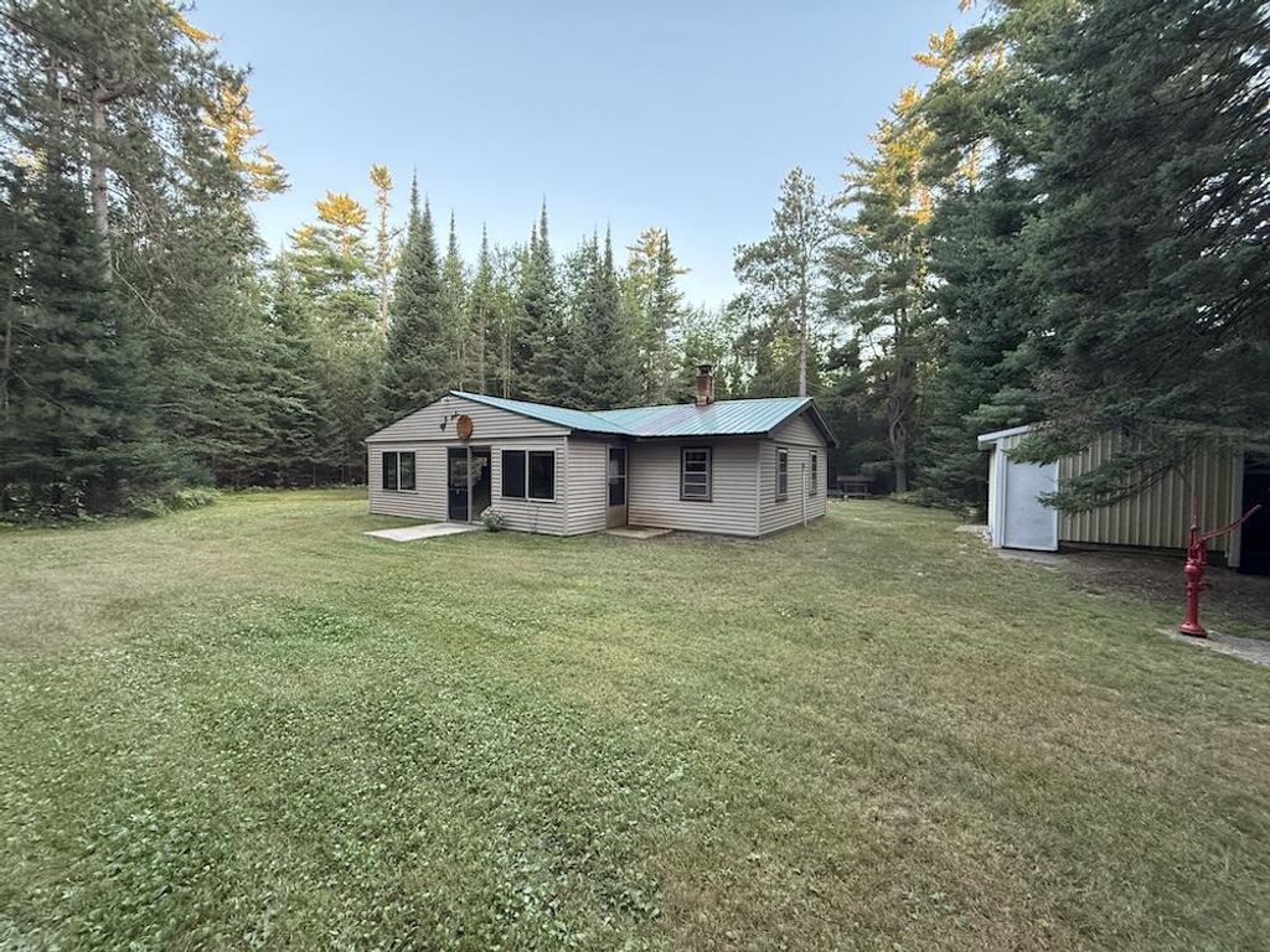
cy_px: 476
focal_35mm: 14
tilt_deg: -1.9
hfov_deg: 102.1
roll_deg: -0.6
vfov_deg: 85.7
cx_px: 635
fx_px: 514
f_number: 2.2
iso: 250
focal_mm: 2.22
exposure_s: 1/99
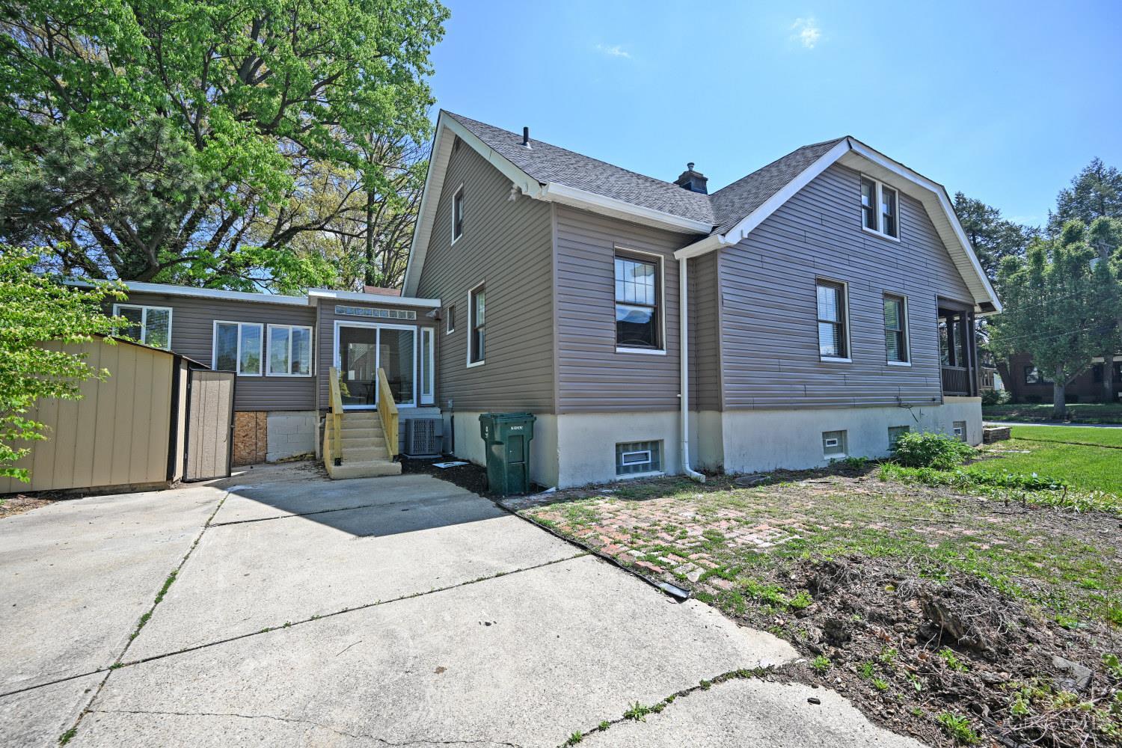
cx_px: 561
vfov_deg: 81.2
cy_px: 374
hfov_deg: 104.3
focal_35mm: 14
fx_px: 436
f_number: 6.3
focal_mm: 14
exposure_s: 1/320
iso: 100
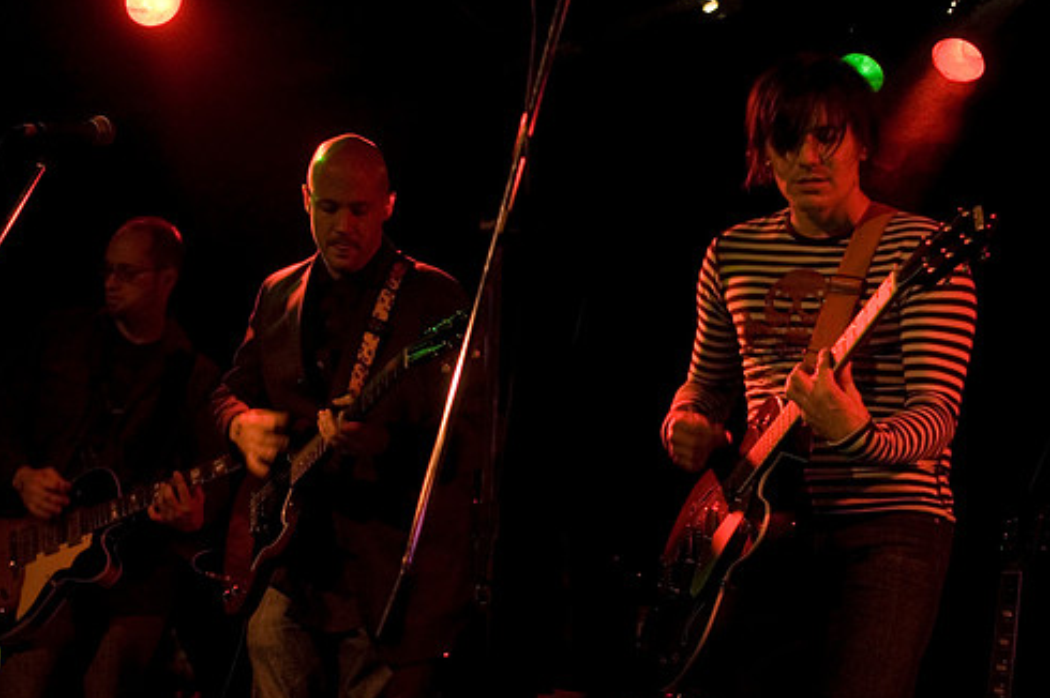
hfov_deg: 28.5
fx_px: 2069
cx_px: 525
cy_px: 334
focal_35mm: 71
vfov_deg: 19.2
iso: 800
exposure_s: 1/40
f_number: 2.8
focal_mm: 40
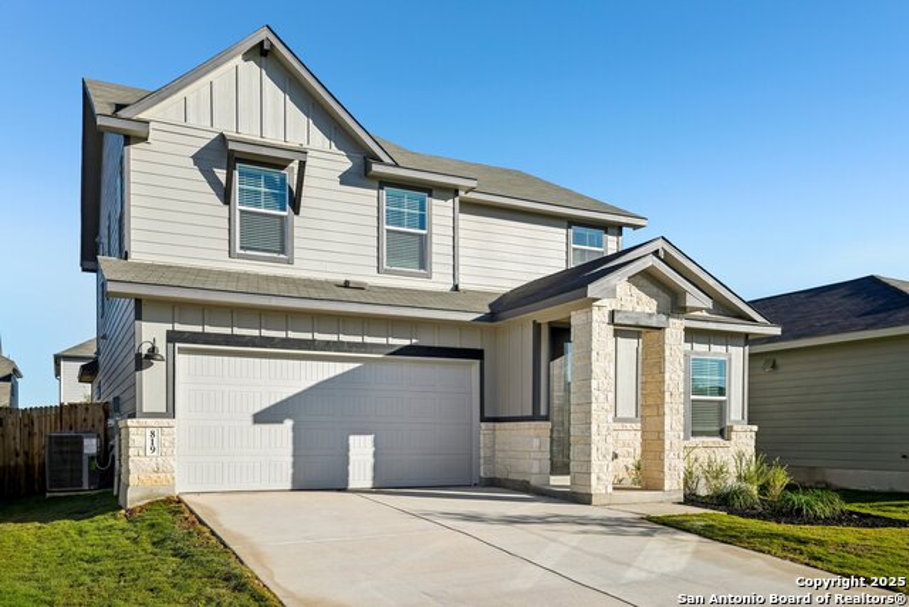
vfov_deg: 45.0
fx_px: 732
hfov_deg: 63.6
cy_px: 304
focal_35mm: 29
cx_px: 454
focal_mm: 29
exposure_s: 1/750
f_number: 8
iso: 200
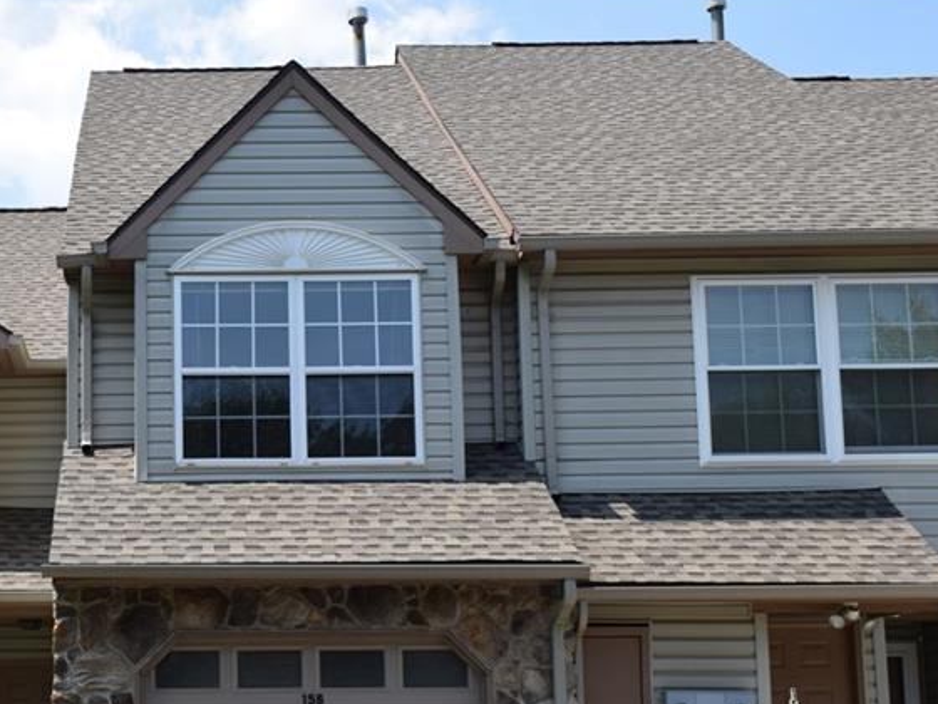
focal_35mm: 66
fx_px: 1785
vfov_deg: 22.0
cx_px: 94
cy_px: 558
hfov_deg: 28.3
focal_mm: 25
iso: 100
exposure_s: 1/160
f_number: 10
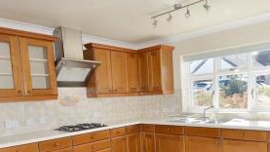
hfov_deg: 68.4
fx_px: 193
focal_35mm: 27
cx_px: 174
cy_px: 111
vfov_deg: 41.9
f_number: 5.6
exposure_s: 1/125
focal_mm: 10
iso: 200
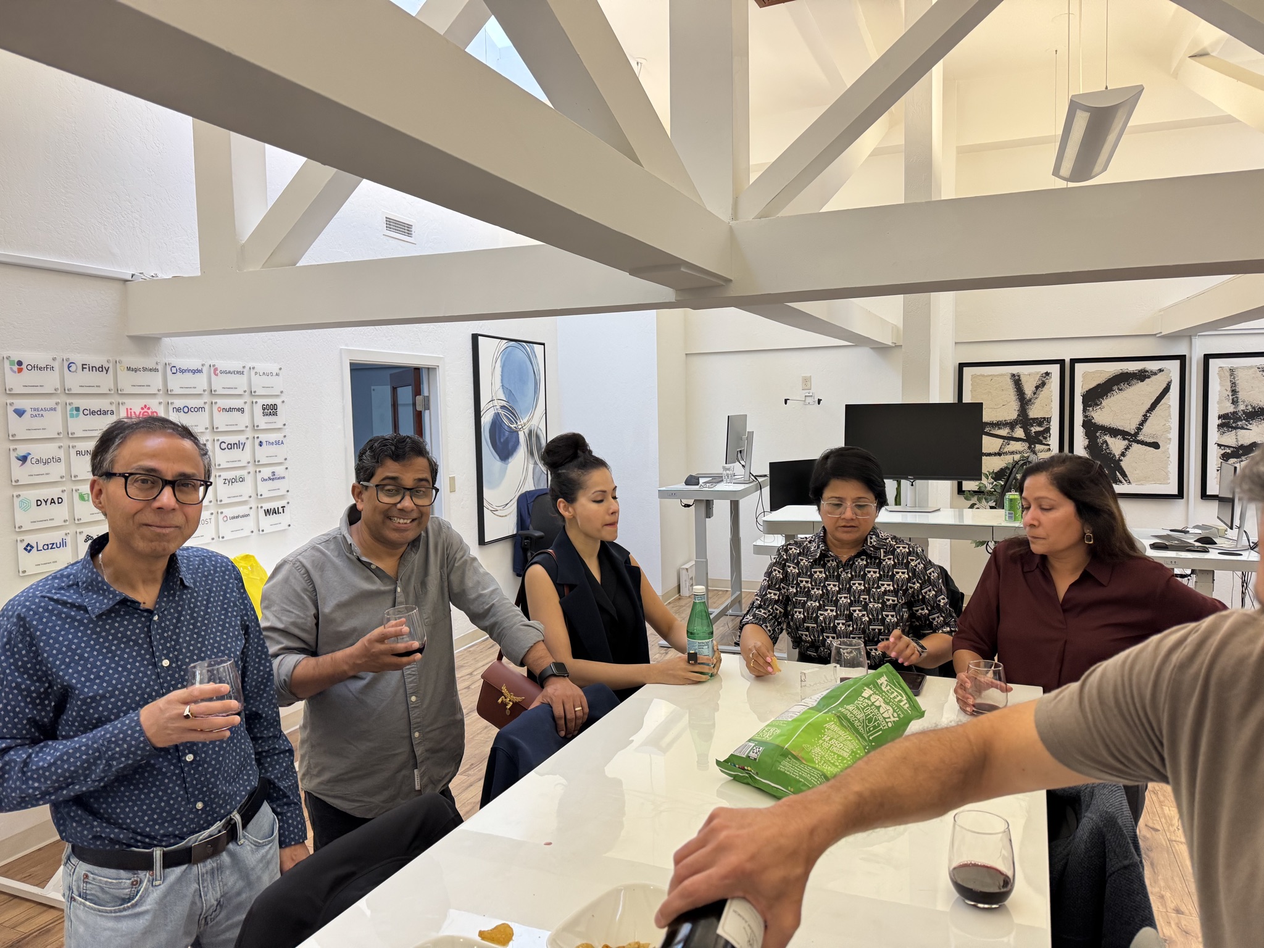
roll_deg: -0.1
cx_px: 632
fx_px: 876
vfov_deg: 56.8
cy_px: 474
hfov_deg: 71.6
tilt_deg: -3.2
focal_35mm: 24
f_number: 1.78
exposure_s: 1/120
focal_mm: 6.76
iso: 160
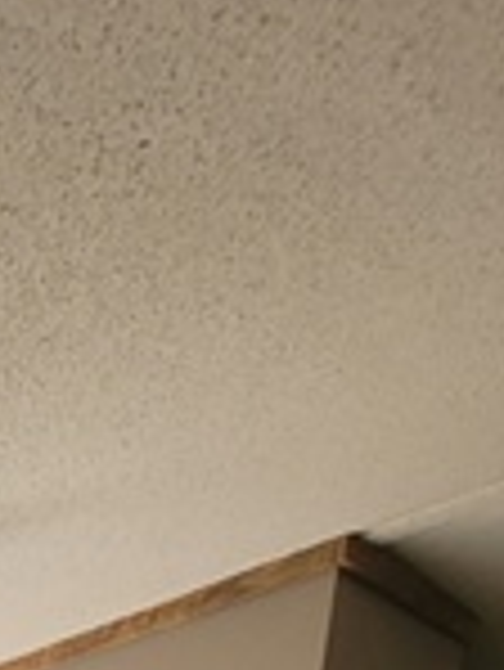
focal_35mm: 55
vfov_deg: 18.7
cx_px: -360
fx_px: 1066
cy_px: 1376
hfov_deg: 20.4
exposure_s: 1/120
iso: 80
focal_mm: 1.74
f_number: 2.2
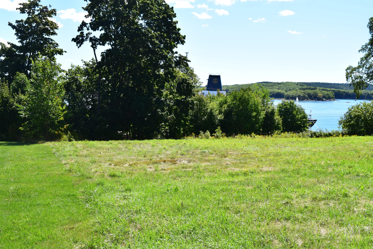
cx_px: 186
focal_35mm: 40
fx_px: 420
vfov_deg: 33.0
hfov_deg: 47.9
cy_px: 124
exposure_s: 1/500
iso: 400
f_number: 11
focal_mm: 27
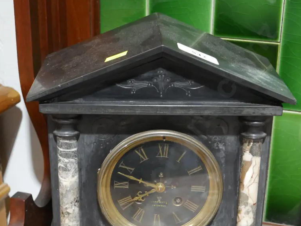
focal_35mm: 73
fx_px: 635
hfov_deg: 26.7
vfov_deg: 19.9
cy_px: 190
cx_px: 150
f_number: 5.3
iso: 2500
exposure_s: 1/60
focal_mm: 27
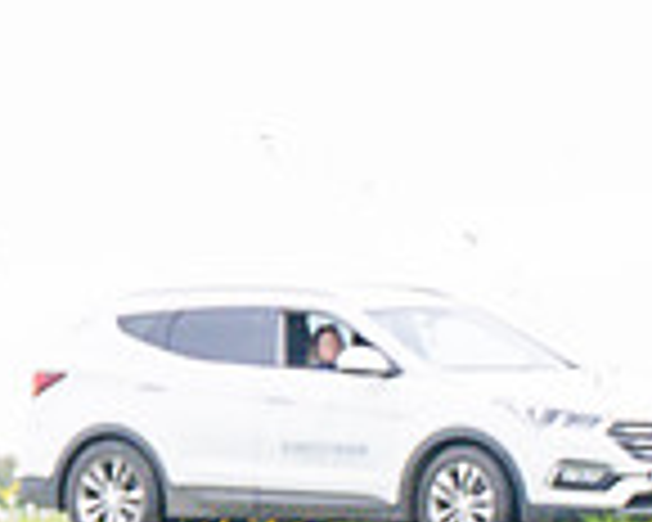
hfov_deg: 3.0
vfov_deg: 2.4
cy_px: 1020
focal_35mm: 651
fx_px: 12562
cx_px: -556
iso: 400
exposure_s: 1/1250
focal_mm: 70
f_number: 4
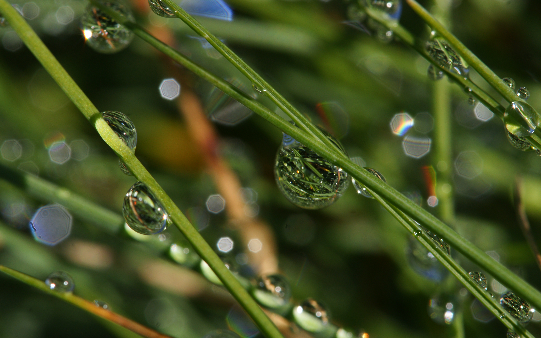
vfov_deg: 4.8
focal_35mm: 276
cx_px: 270
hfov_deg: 7.6
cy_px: 175
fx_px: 4069
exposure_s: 1/200
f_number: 9
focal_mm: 180
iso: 100
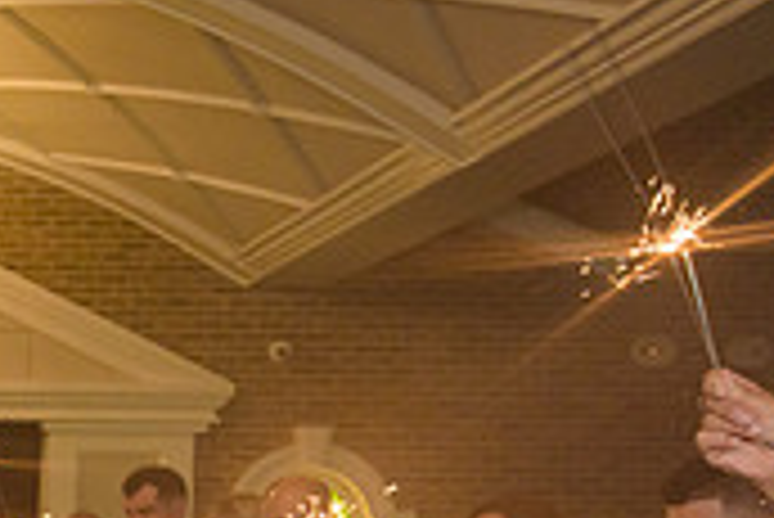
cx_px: -230
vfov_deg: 15.9
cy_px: 700
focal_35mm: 81
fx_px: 1743
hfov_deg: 22.4
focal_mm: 24
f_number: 4
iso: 1600
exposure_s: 1/125
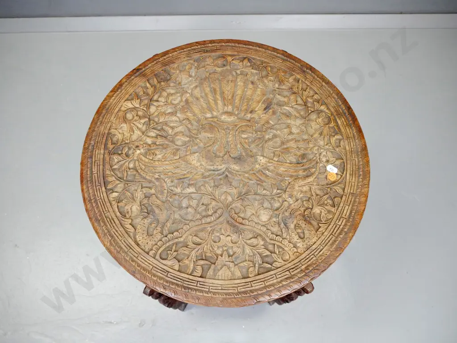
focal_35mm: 30
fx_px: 396
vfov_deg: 46.8
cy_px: 172
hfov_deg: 60.0
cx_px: 228
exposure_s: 1/50
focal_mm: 15
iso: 3200
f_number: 5.6
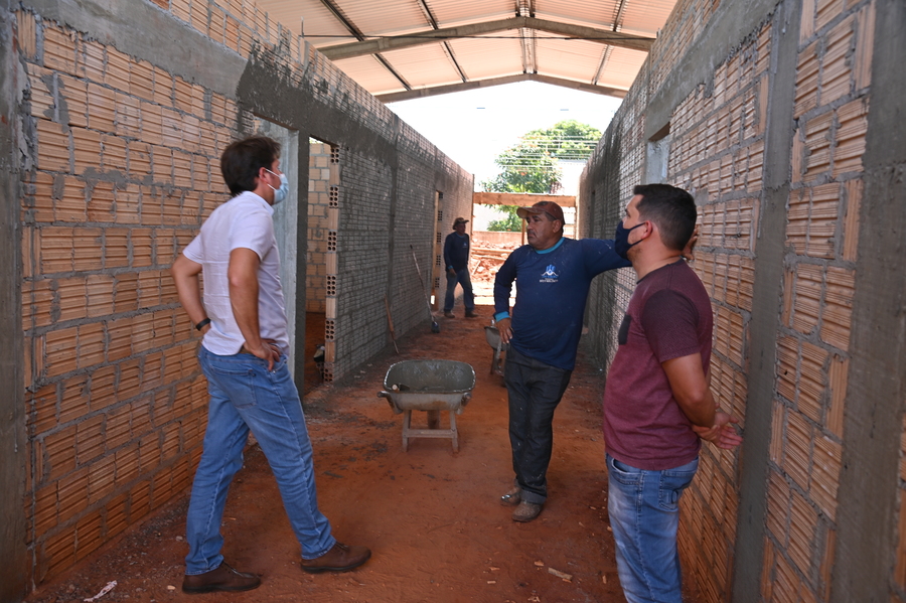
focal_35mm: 30
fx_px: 755
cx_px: 453
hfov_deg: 62.0
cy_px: 302
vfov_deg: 43.6
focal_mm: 30
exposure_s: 1/100
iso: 200
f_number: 5
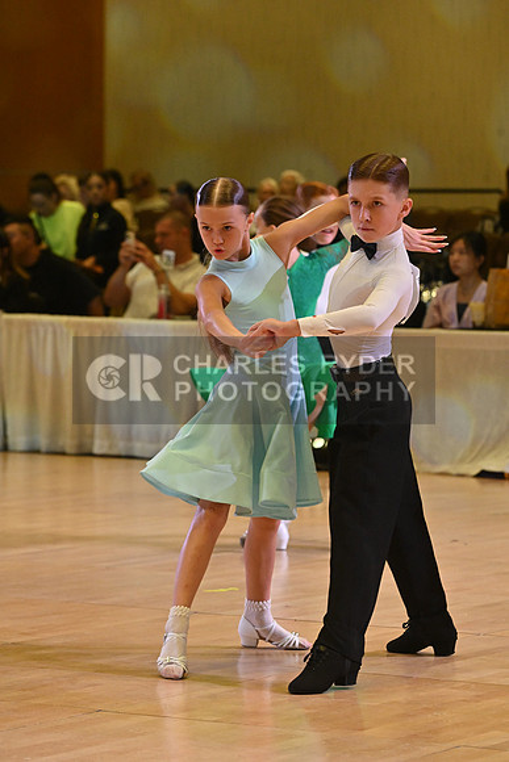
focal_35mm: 145
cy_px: 381
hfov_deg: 9.5
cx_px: 254
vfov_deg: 14.2
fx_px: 3073
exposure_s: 1/400
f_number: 7.1
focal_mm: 145
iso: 4000
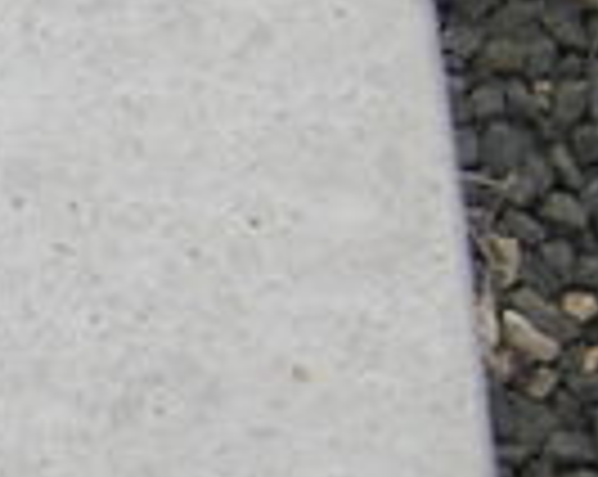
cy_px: 666
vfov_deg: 7.4
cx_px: -949
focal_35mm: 206
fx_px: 3641
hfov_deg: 8.4
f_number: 2.6
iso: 50
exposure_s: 1/320
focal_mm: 4.9
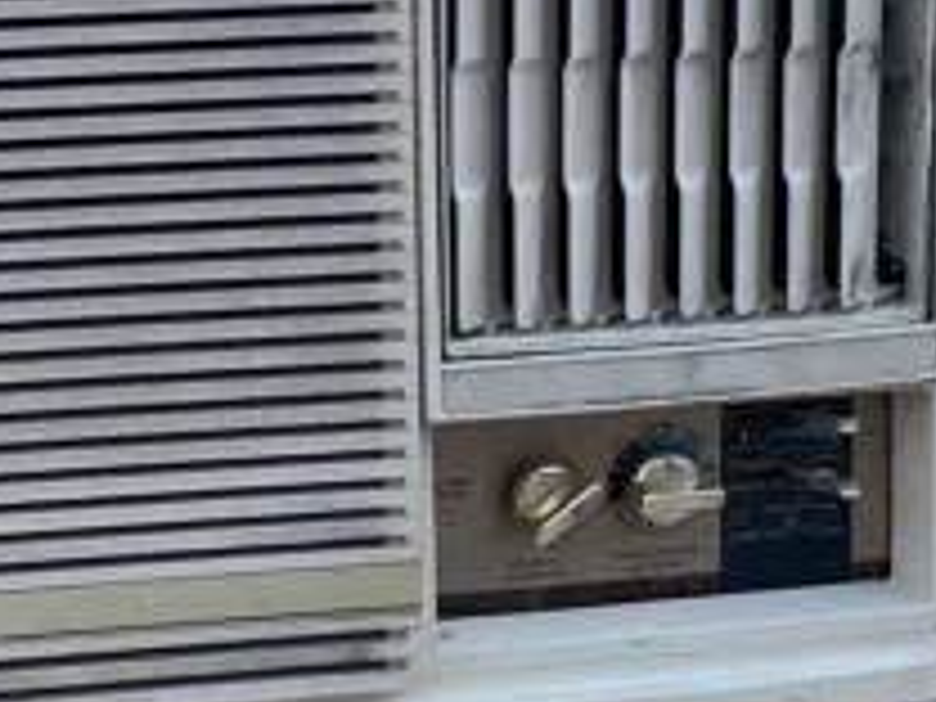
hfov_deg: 22.9
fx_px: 2163
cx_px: -99
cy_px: -50
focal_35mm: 80
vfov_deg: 17.8
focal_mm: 4.25
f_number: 1.8
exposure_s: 1/64
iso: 125
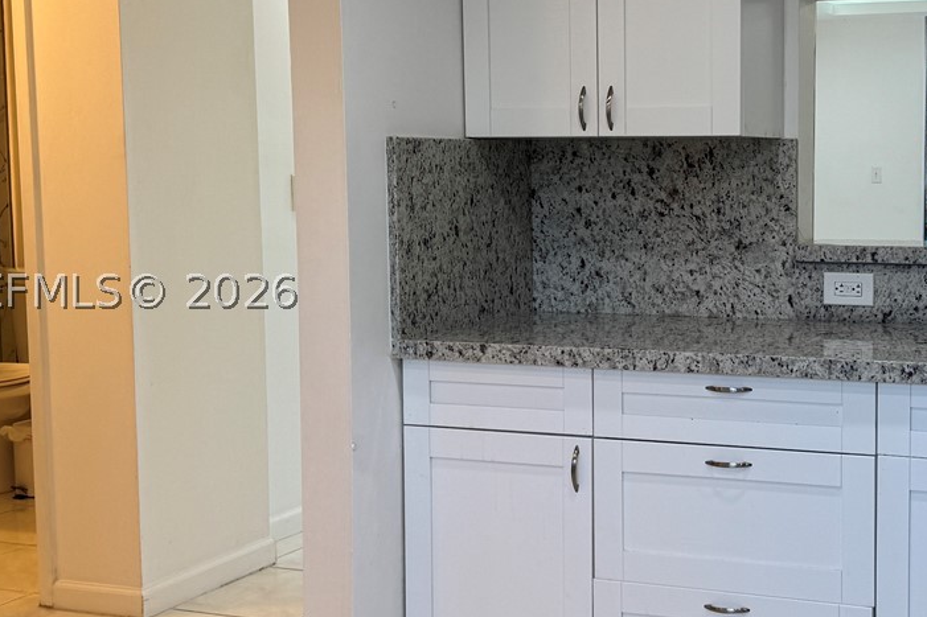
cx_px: 702
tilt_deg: -6.0
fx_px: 1467
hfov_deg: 34.3
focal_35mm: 57
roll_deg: +0.1
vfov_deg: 23.8
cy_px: 291
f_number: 1.78
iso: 80
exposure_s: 1/163
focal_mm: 6.76
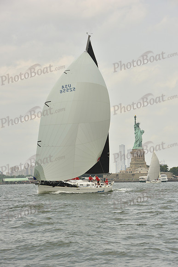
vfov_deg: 16.8
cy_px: 134
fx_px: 904
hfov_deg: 11.2
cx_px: 89
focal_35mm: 122
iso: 250
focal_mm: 122
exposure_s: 1/640
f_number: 10
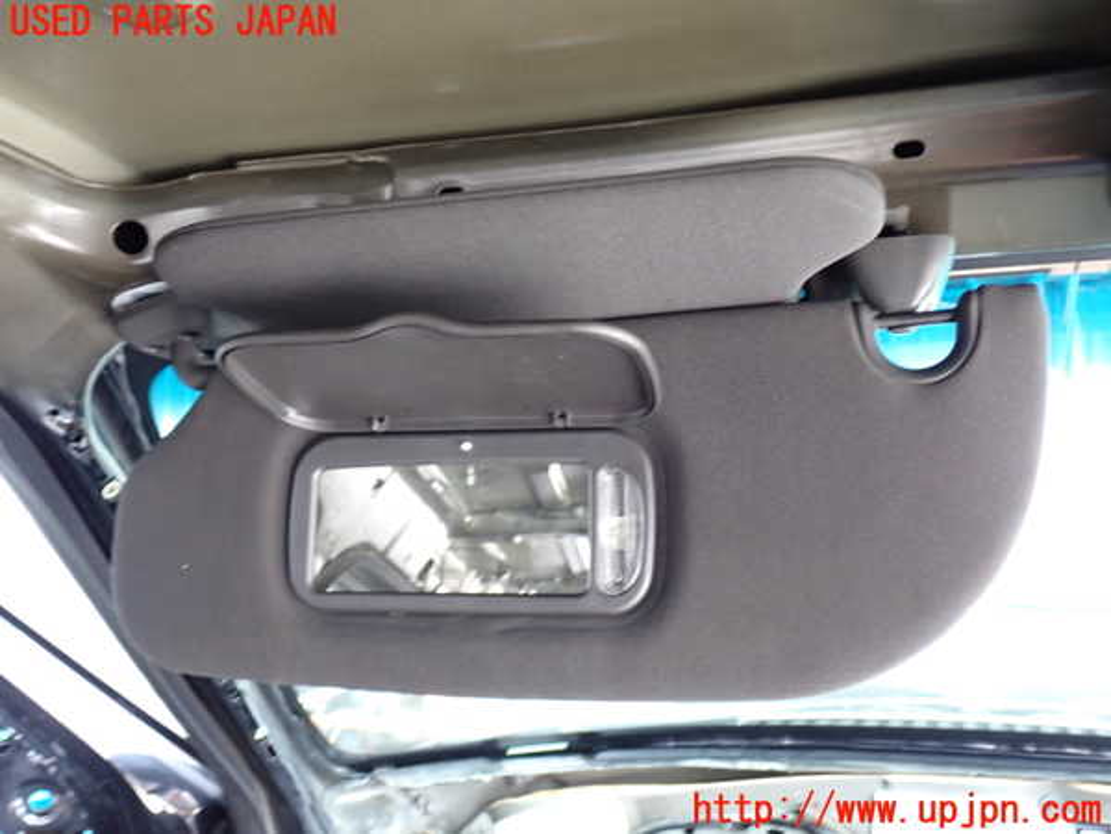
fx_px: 1155
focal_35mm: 36
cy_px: 417
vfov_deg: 39.7
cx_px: 556
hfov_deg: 51.4
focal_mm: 6.37
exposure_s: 1/40
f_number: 2.5
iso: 400
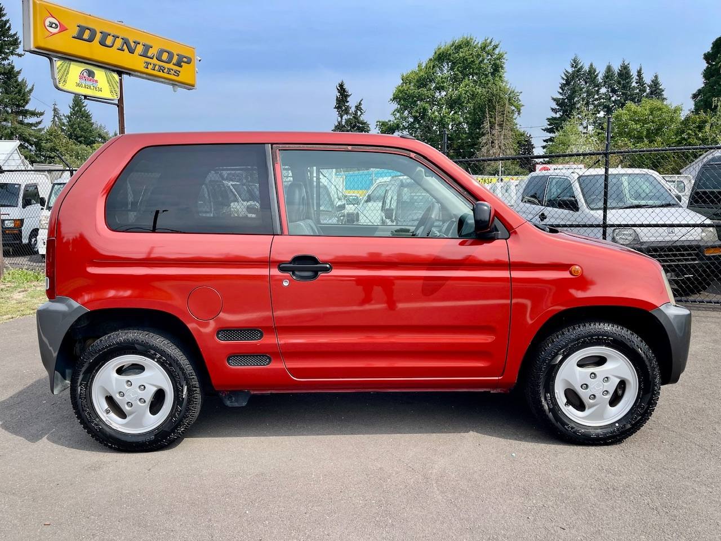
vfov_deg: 54.9
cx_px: 360
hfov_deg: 69.4
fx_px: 521
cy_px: 270
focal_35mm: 25
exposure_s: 1/1667
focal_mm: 5.1
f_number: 1.6
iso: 32
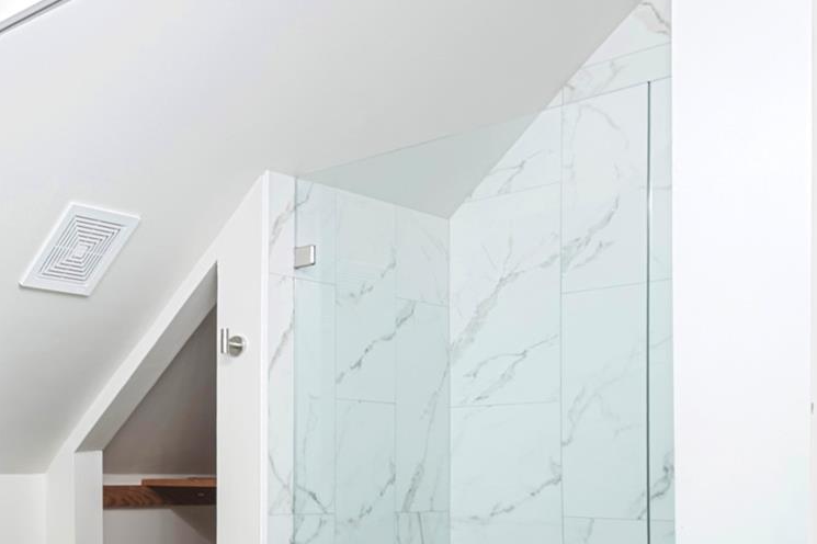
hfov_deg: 34.8
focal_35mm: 44
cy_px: 503
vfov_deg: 29.1
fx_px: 998
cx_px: -178
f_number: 9
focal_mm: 16
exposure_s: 1/1.67
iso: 125
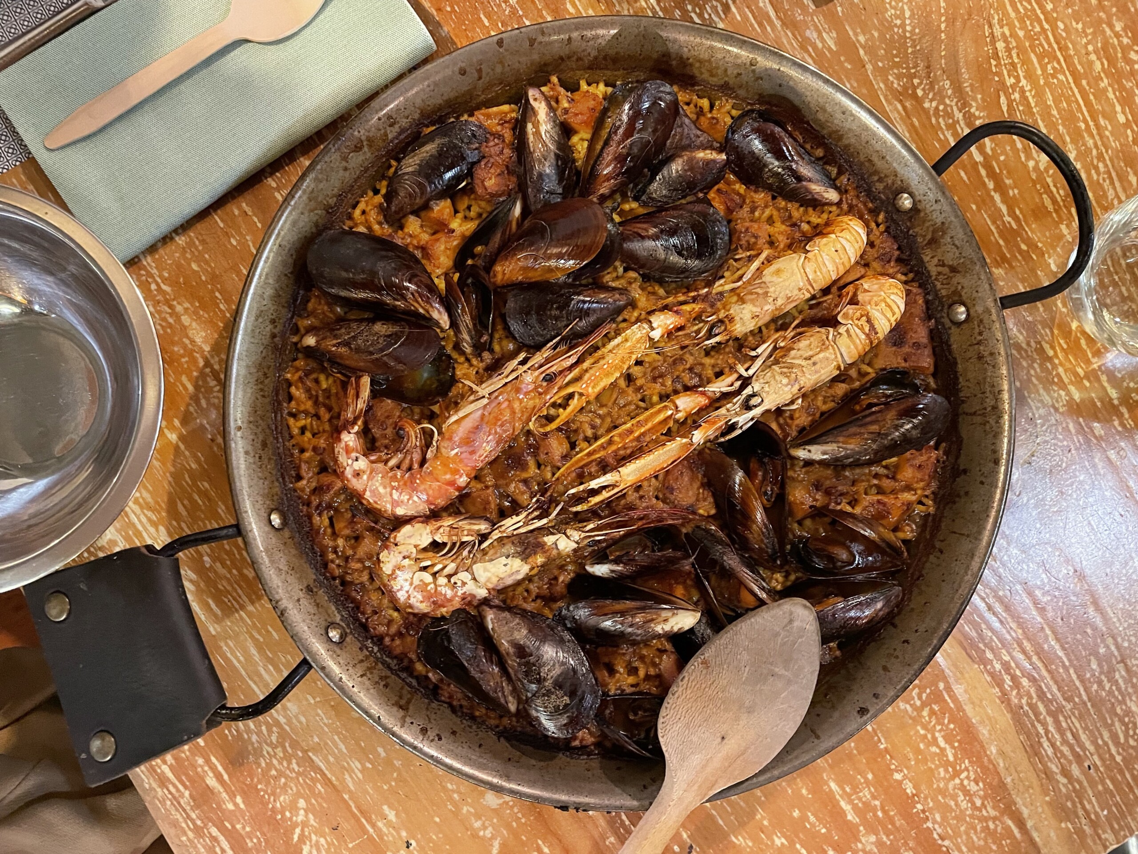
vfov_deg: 53.1
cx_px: 569
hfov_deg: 67.3
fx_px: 855
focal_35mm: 26
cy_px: 427
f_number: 1.6
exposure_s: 1/25
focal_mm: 4.2
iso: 640
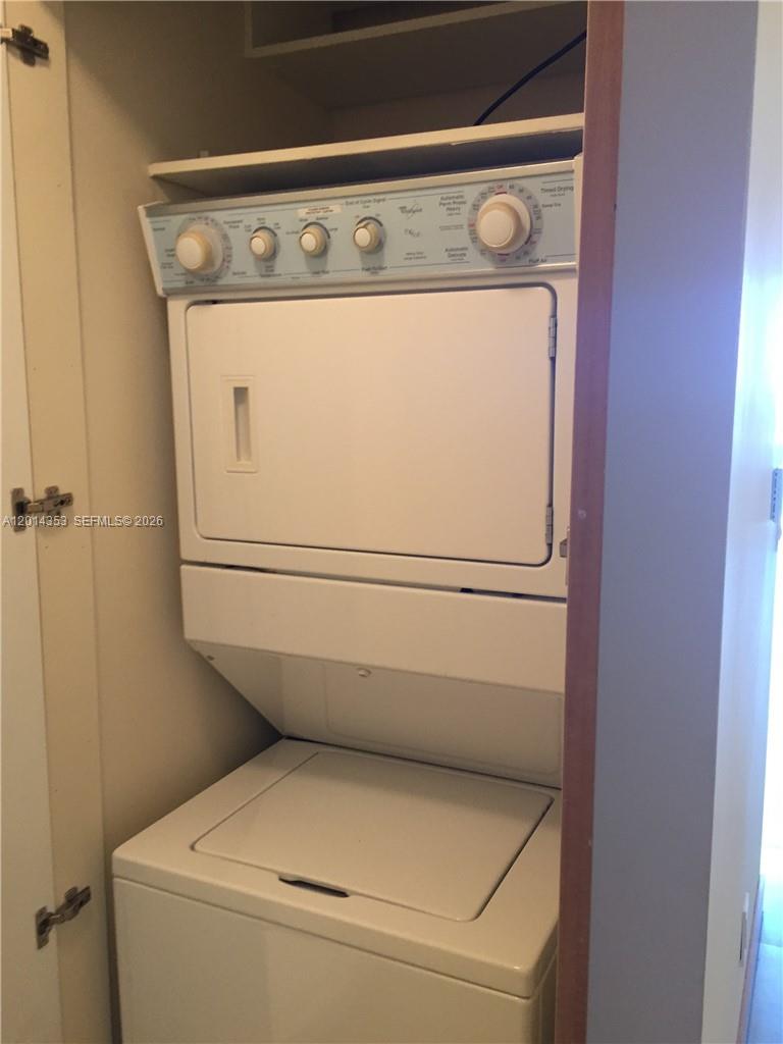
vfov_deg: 61.7
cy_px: 522
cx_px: 392
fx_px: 875
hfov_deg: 48.2
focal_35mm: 29
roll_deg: -0.8
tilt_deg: -8.5
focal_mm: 4.15
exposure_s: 1/30
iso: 125
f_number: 2.2
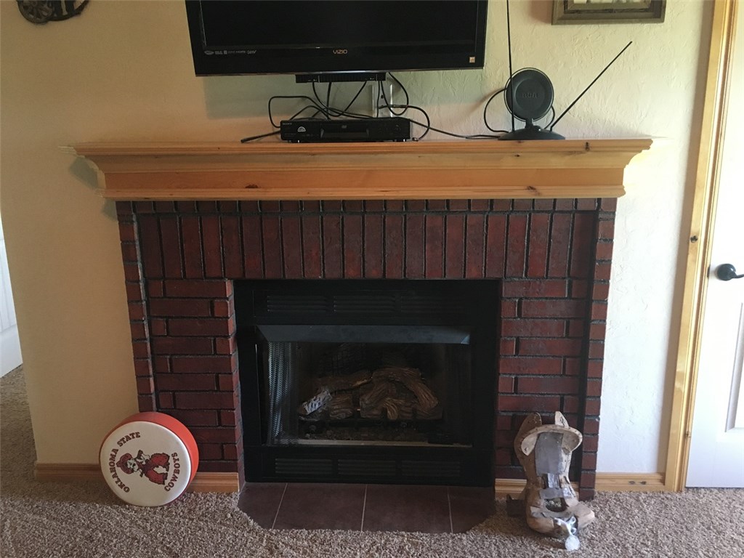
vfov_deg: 48.2
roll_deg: -0.1
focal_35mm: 29
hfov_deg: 61.7
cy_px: 279
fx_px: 623
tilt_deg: -12.4
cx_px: 372
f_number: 2.2
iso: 200
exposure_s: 1/30
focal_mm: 4.15
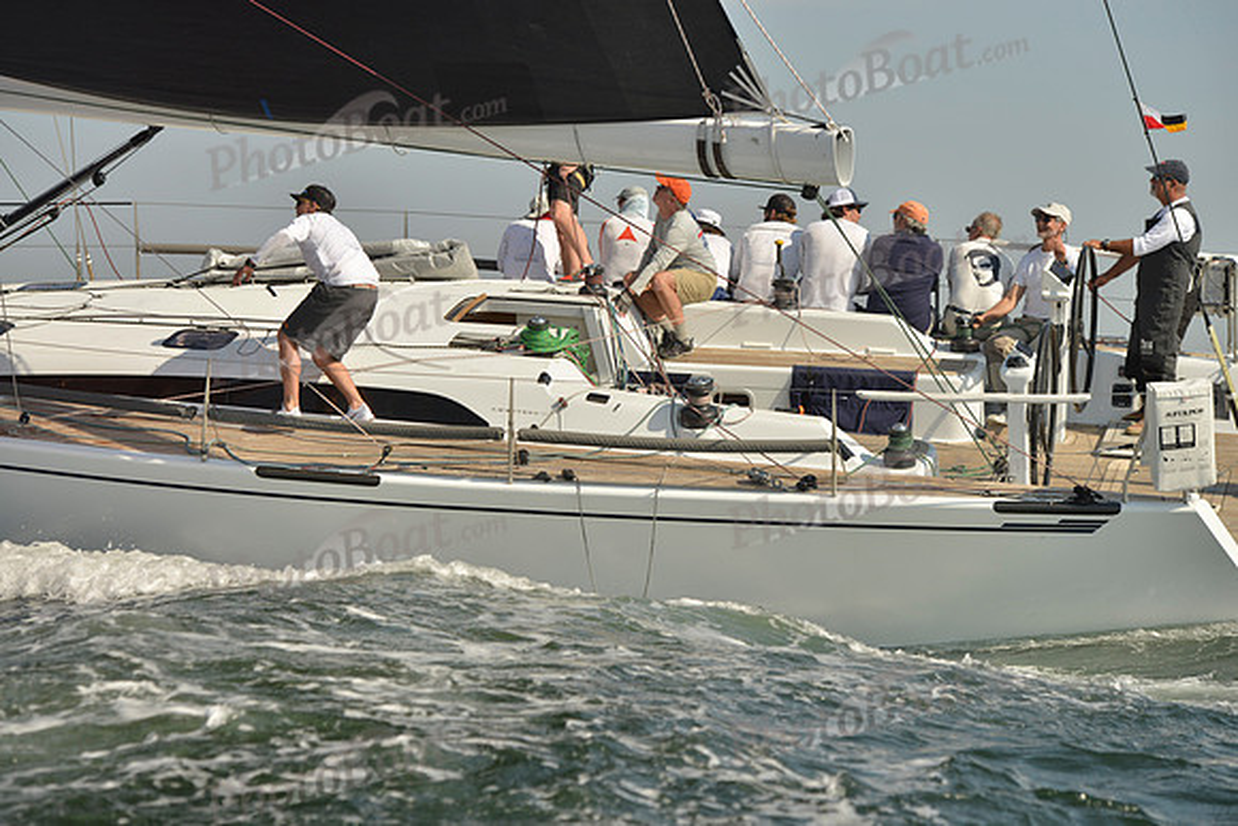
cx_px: 619
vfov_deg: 13.4
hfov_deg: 20.0
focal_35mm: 102
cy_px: 413
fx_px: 3508
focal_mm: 102
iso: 200
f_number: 5.6
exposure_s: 1/2000
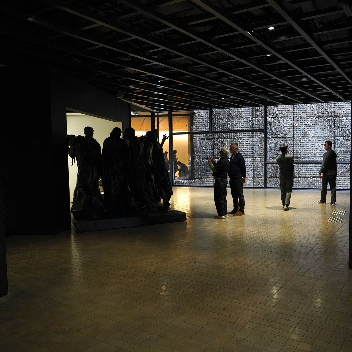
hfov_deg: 52.3
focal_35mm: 31
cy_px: 174
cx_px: 204
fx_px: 357
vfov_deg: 52.5
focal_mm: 24
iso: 3200
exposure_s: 1/80
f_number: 4.5
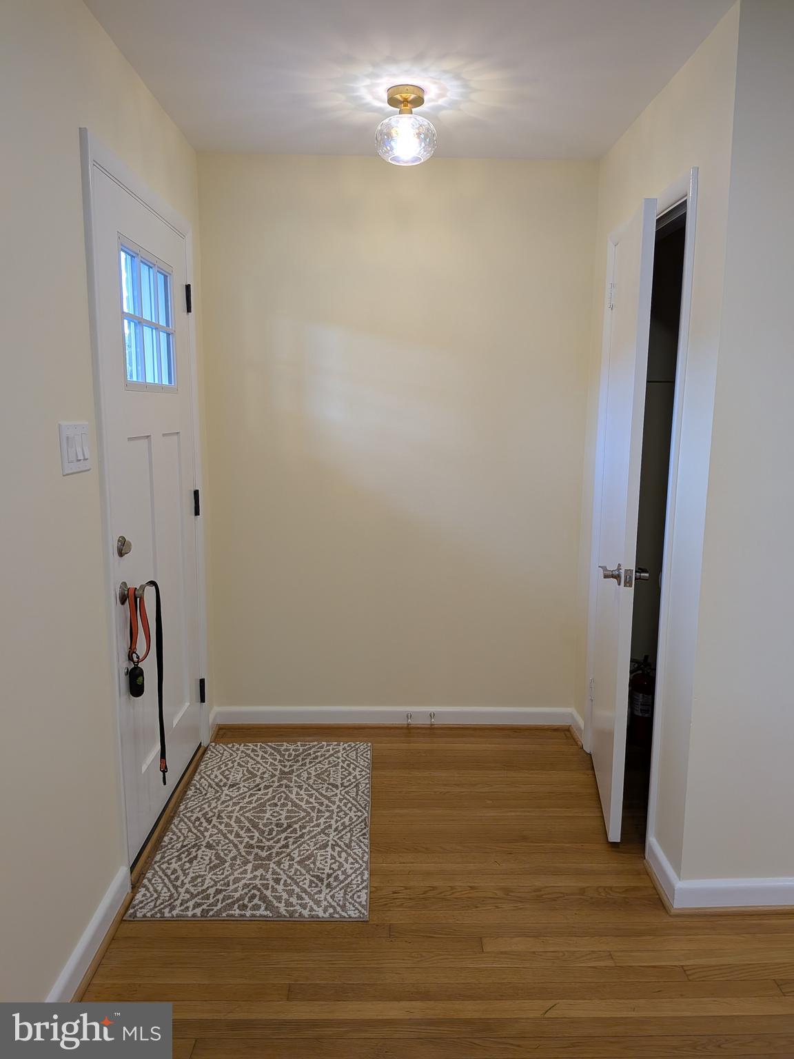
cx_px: 397
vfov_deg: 71.6
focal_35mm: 24
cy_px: 530
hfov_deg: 56.8
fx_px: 734
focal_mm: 4.53
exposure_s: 1/120
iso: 109
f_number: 1.7
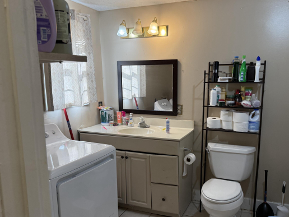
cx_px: 159
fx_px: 259
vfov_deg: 45.4
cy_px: 117
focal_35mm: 31
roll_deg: +0.2
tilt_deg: -9.2
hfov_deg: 58.2
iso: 160
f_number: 1.78
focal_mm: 6.76
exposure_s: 1/131
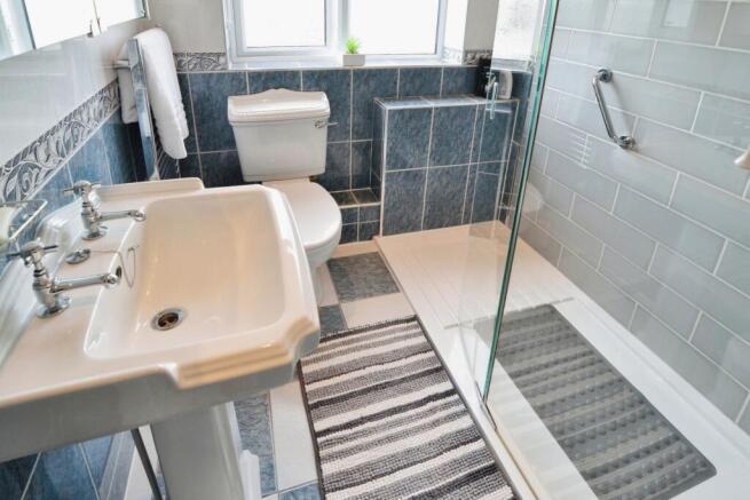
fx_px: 344
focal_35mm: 16
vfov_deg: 72.1
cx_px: 375
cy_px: 250
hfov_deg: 95.0
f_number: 5
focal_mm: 11
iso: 400
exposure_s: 1/100
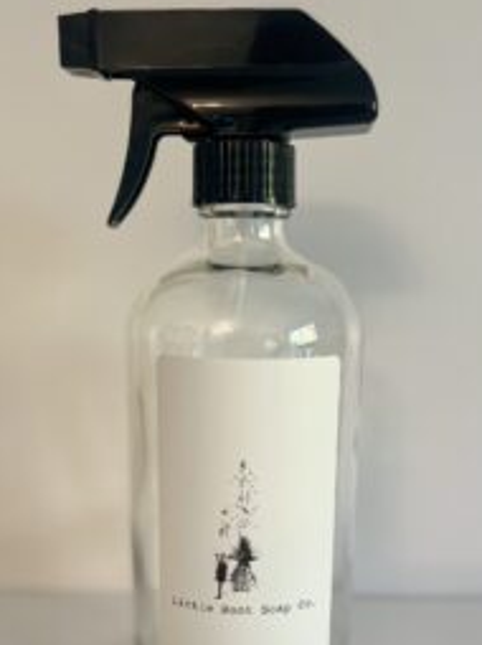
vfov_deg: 44.6
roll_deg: -0.7
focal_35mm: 41
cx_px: 249
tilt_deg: -14.5
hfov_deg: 35.1
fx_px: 762
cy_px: 467
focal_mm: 5.7
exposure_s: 1/60
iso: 125
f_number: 1.5
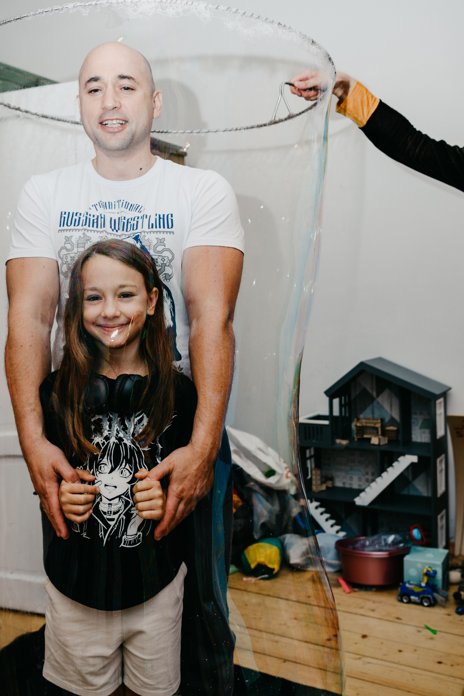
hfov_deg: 36.8
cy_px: 328
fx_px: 696
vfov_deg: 53.1
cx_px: 202
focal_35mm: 36
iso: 160
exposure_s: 1/160
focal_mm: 26
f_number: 3.5
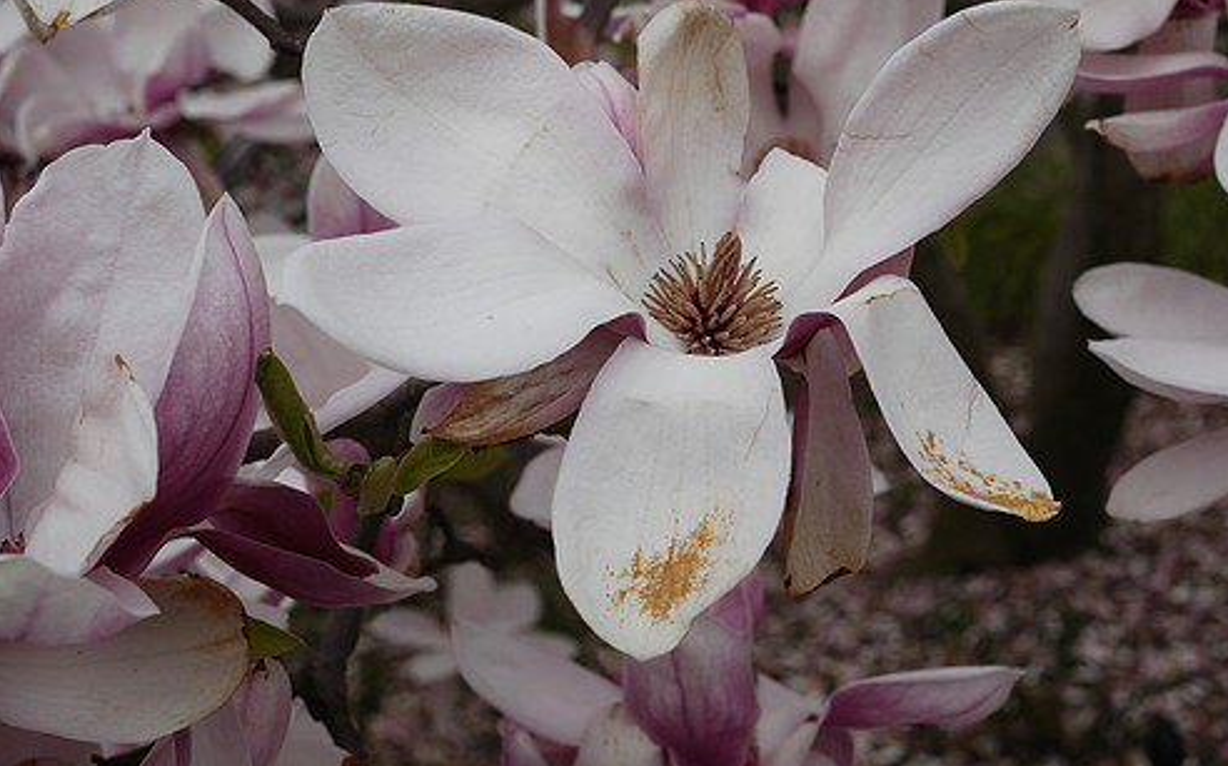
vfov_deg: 25.8
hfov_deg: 40.2
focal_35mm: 50
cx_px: 721
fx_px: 1673
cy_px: 333
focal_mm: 20
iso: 100
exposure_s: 1/400
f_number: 5
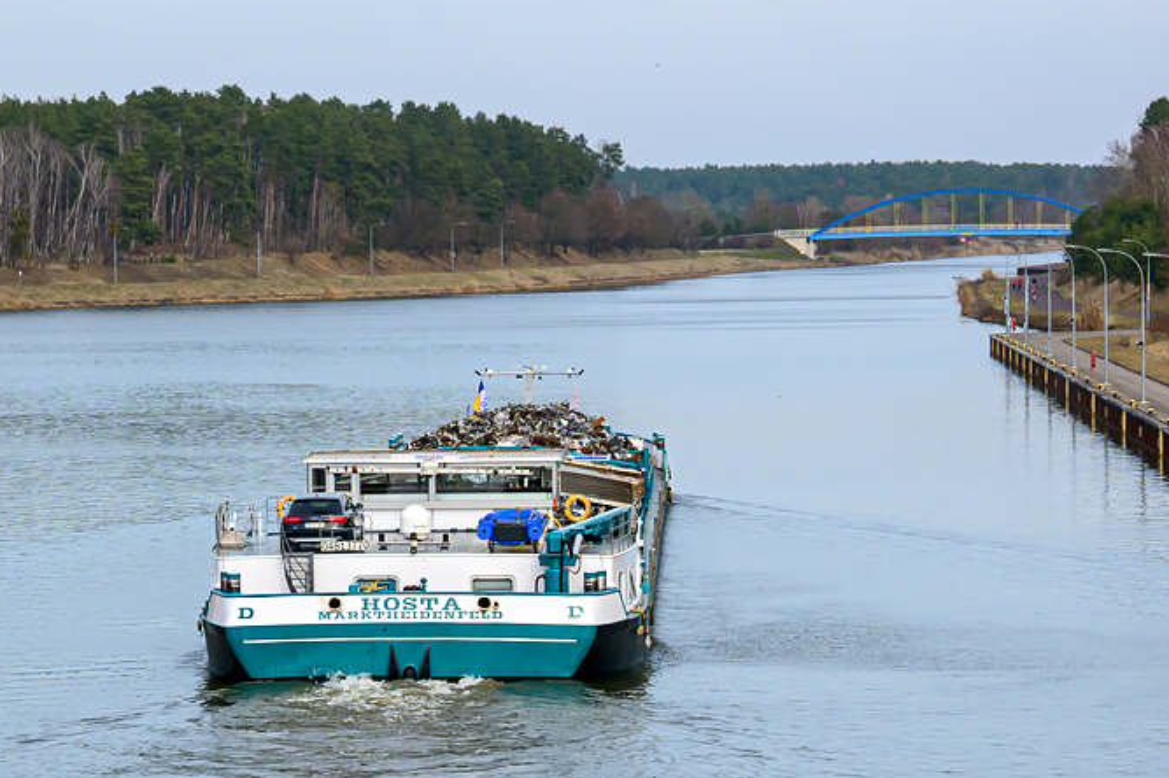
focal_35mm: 135
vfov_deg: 10.1
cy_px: 552
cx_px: 445
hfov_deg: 15.2
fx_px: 4381
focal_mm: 50
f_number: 8
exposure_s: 1/750
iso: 400
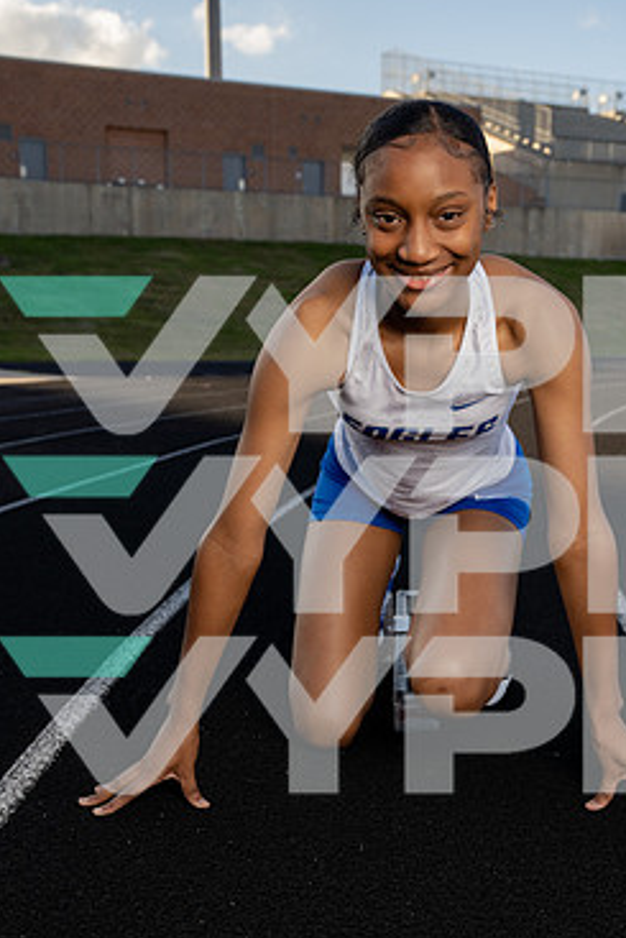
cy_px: 537
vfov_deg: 40.2
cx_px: 381
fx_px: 1277
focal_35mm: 49
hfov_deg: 27.5
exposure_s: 1/250
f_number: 7.1
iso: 200
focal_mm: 40
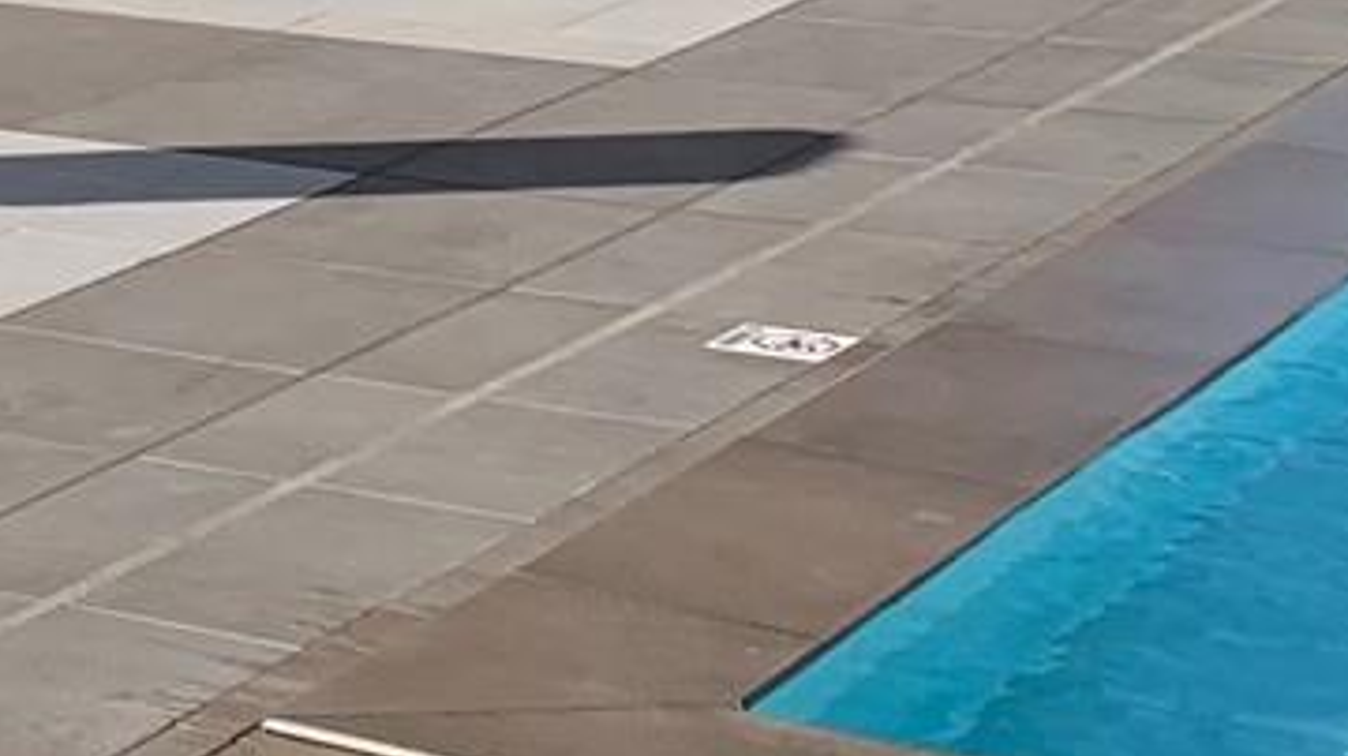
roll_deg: +3.3
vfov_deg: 8.8
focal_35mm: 126
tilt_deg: -0.2
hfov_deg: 14.3
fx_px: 4501
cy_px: -996
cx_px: -1322
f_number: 1.8
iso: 25
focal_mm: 4.25
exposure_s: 1/1689
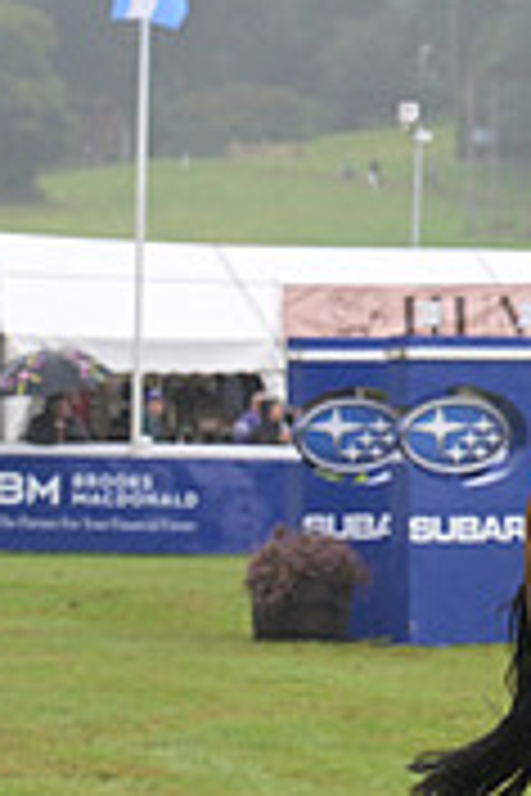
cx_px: 1206
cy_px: 555
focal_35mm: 344
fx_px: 7610
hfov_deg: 3.9
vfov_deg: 6.0
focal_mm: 105
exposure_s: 1/800
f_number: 5.6
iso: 900
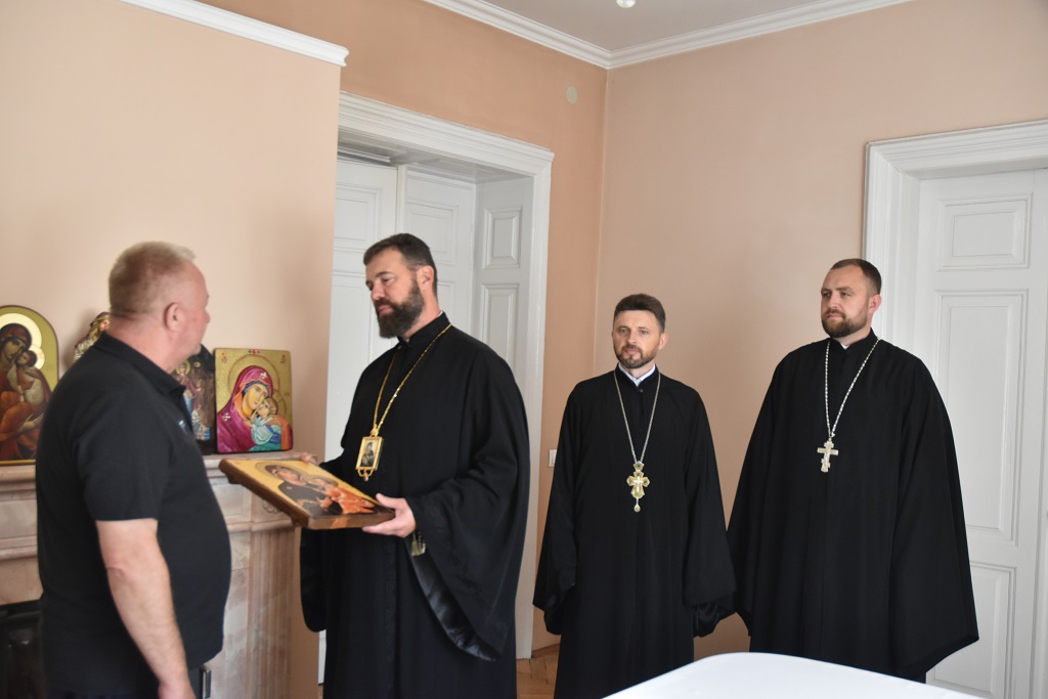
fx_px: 961
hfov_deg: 57.2
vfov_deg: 40.0
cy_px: 350
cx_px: 524
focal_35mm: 33
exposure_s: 1/125
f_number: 3.5
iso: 1100
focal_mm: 22
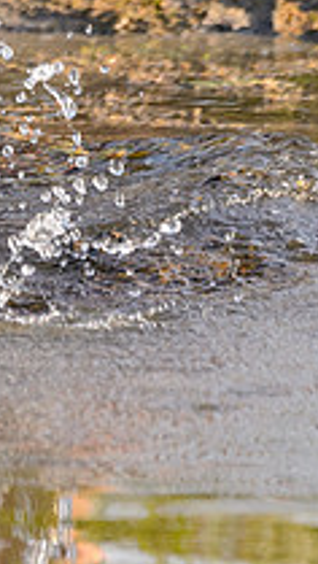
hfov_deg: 0.6
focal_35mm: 2019
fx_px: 30180
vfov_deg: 1.1
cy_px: 44
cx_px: -473
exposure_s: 1/1600
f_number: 6.3
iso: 1100
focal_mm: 400
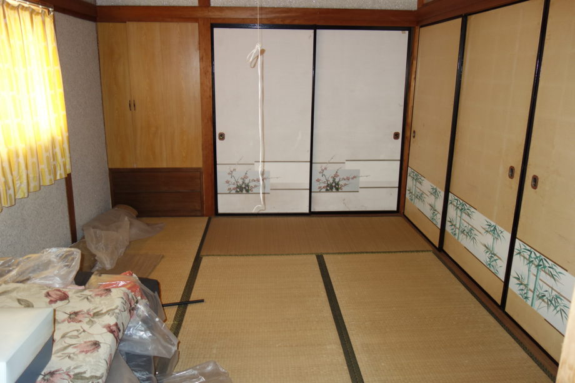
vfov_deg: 46.4
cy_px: 192
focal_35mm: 28
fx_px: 447
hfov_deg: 65.5
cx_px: 288
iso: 200
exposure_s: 1/30
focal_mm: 10.4
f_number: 1.8
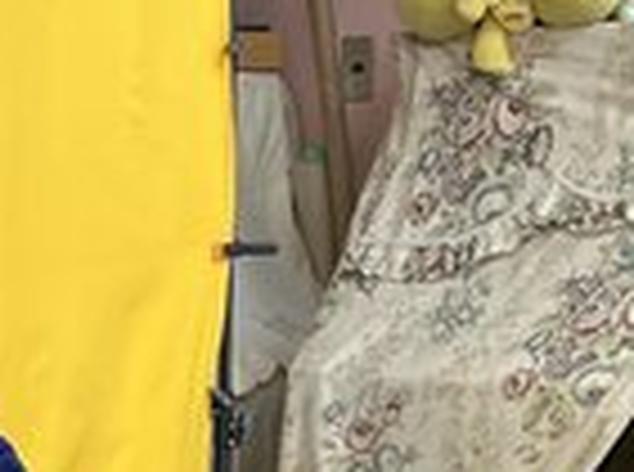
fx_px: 2704
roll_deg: -0.4
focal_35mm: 148
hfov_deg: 13.0
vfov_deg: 9.8
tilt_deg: -11.2
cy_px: 589
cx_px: -175
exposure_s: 1/100
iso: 125
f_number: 1.6
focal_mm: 5.1
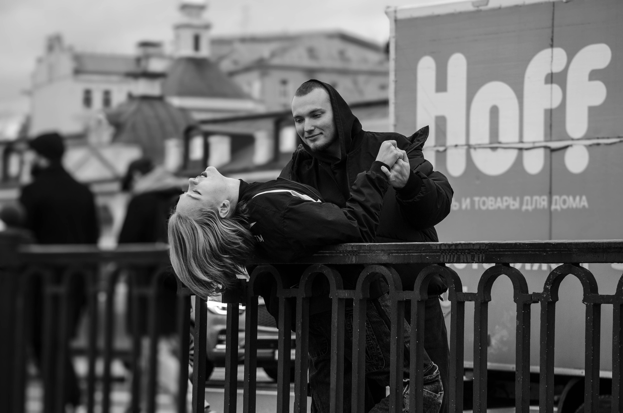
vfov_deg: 13.0
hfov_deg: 19.5
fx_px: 1813
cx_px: 312
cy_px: 206
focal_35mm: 105
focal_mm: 70
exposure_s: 1/320
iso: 250
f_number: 4.5
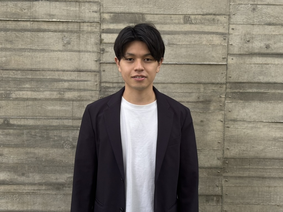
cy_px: 106
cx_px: 142
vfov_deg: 28.0
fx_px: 425
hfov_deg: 36.8
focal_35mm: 52
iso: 250
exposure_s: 1/40
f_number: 1.6
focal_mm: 5.96
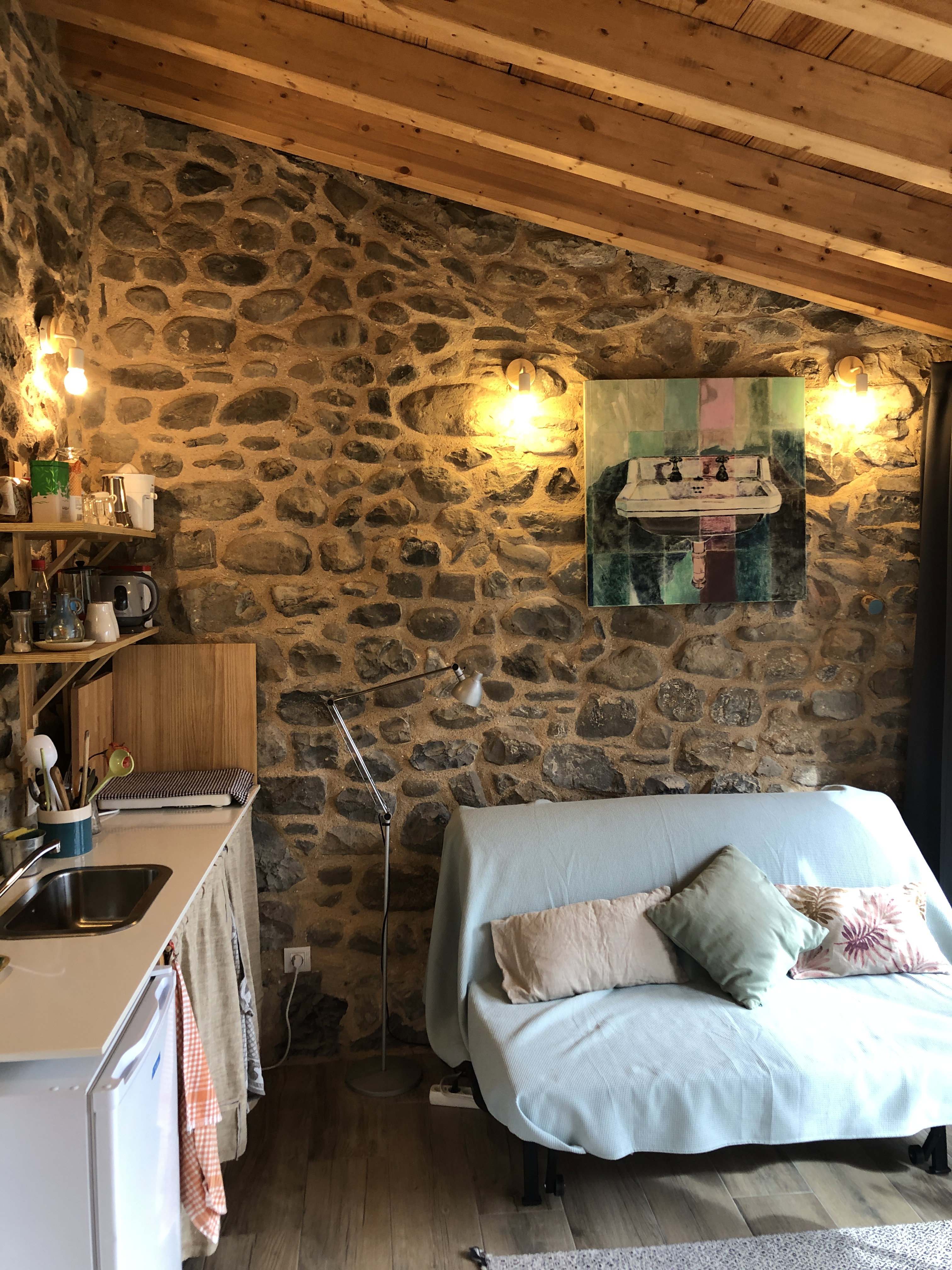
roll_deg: +1.1
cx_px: 476
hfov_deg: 49.7
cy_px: 635
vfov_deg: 63.4
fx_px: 1027
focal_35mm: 28
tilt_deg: -4.3
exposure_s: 1/33
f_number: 1.8
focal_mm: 3.99
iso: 40
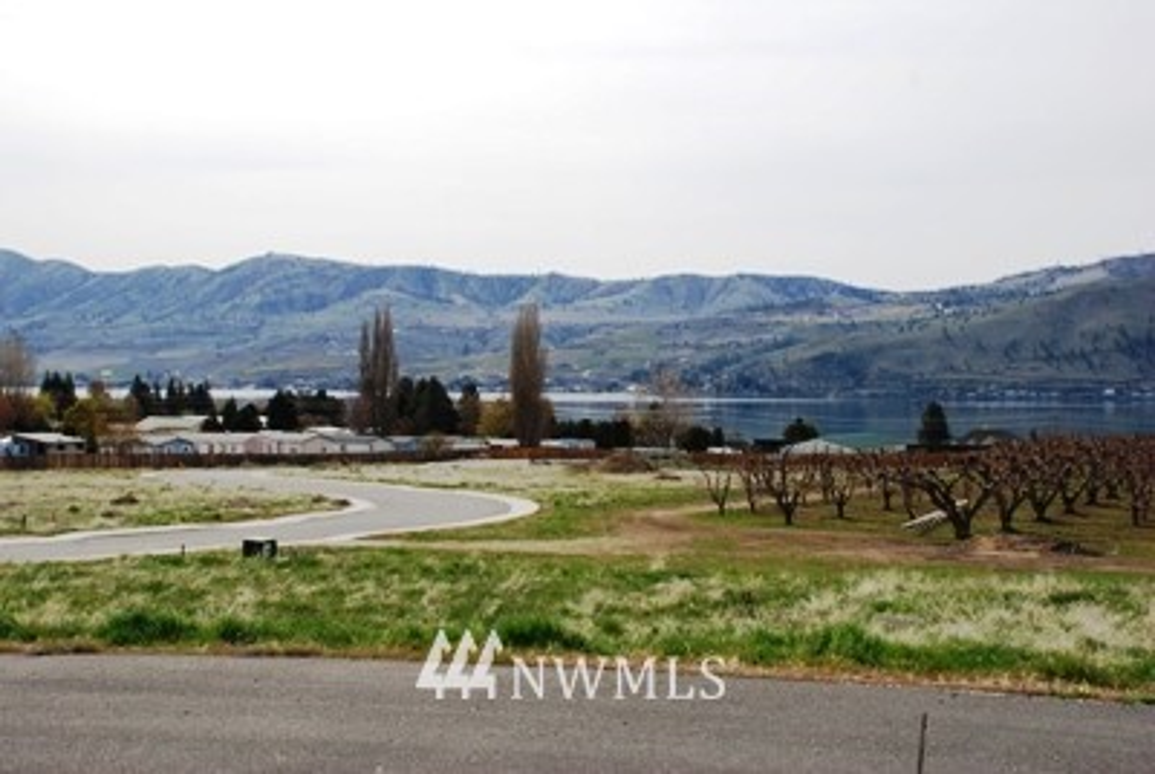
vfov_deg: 25.8
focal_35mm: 52
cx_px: 578
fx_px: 1687
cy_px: 387
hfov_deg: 37.8
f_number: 10
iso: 160
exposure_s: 1/250
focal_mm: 35
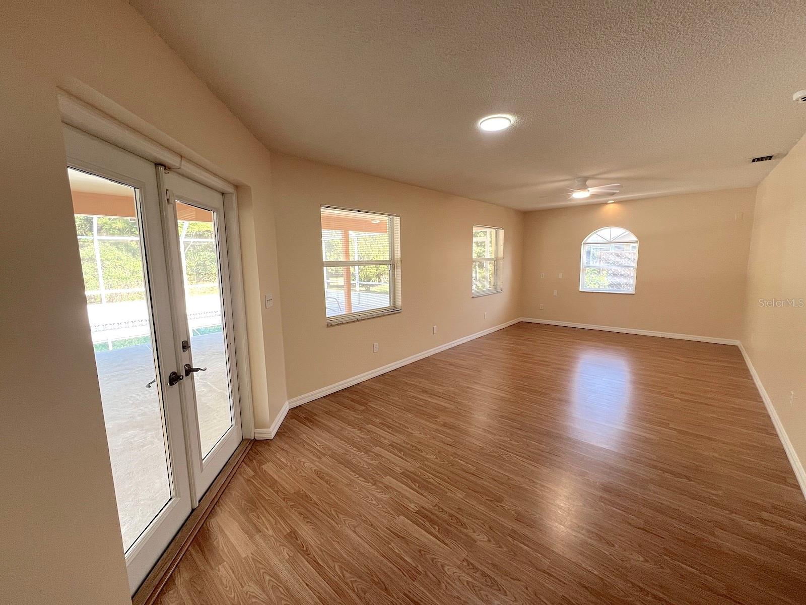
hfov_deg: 106.2
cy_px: 302
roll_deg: +1.4
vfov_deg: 89.9
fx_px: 303
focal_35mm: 13
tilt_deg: -8.1
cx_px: 403
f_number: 1.8
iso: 80
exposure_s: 1/99
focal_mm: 1.57
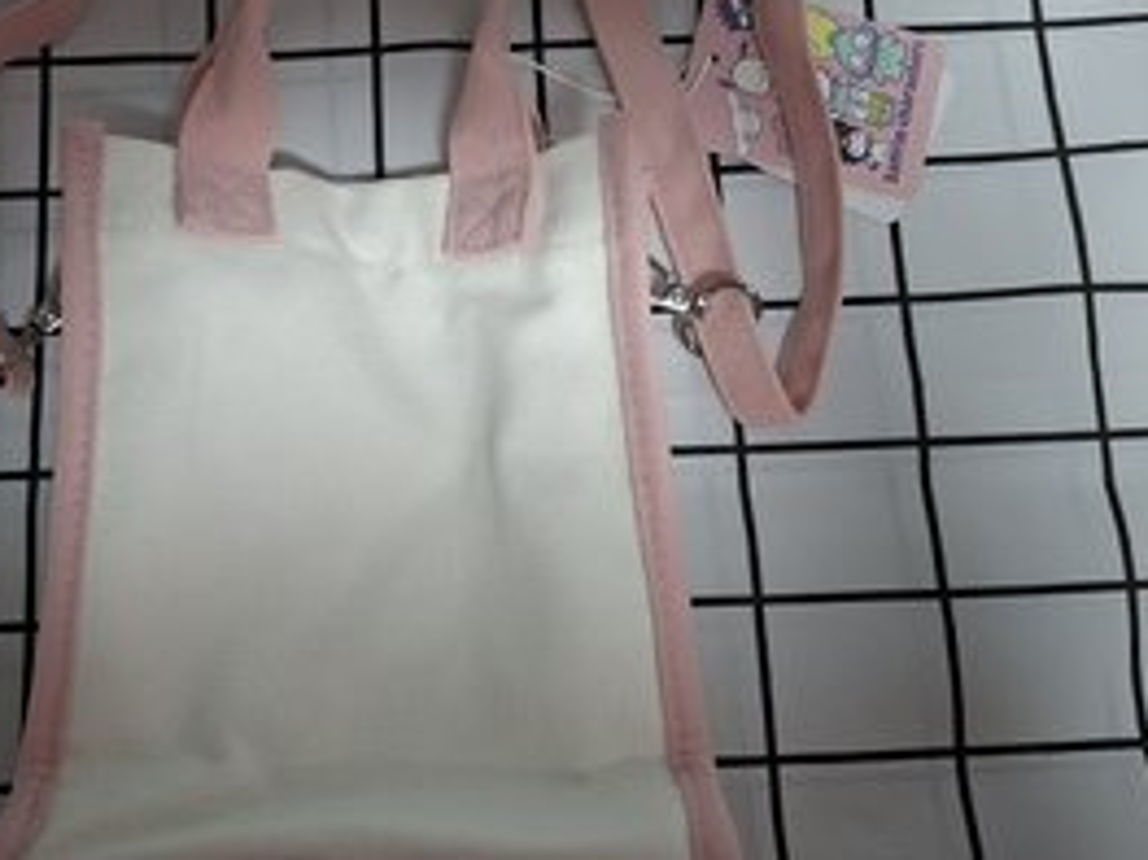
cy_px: 327
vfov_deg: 40.4
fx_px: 1160
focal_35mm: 35
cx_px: 388
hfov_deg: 51.7
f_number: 1.8
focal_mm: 5.54
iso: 320
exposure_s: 1/60
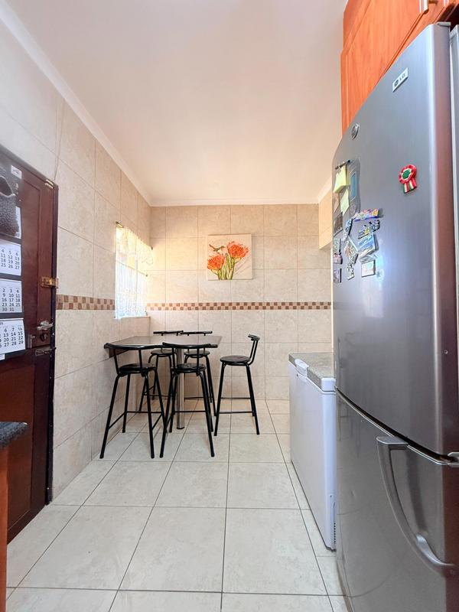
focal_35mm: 14
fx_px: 248
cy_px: 306
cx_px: 230
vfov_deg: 102.1
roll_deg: +0.4
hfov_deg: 85.7
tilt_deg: +1.5
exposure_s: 1/99
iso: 320
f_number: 2.2
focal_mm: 2.22
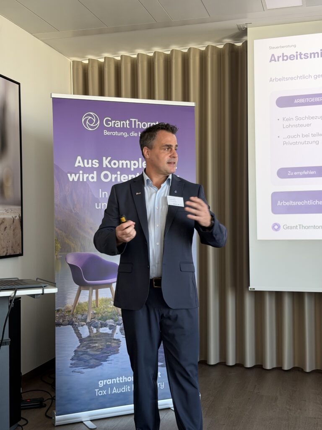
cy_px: 215
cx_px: 161
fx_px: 595
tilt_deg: -0.2
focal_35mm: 48
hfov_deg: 30.3
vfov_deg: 39.7
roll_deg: +0.9
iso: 160
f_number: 1.78
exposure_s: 1/60
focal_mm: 6.76
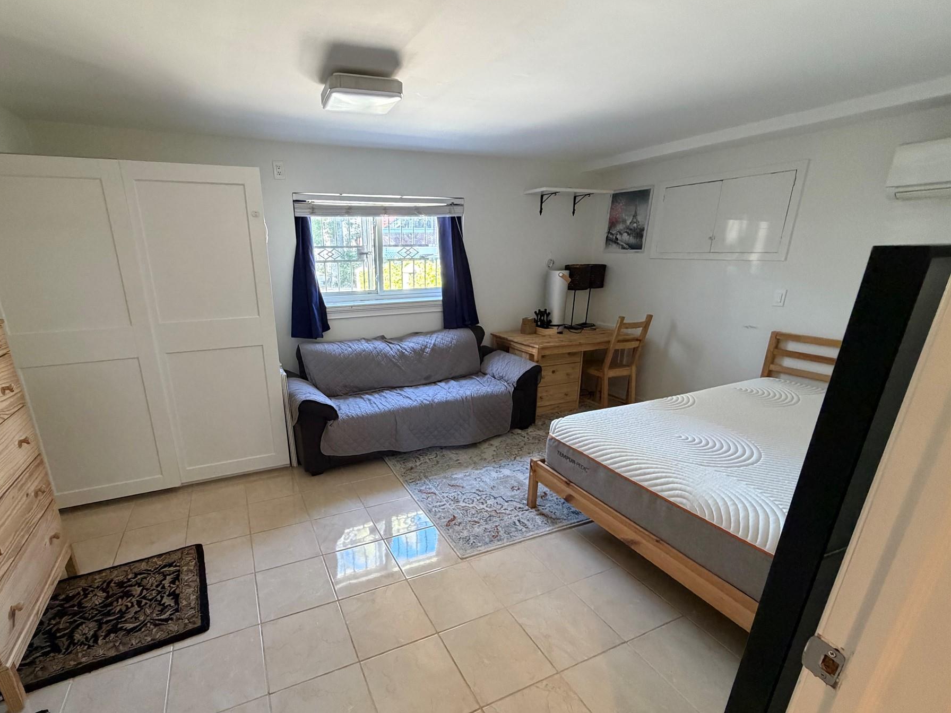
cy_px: 391
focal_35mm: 16
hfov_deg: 93.9
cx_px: 408
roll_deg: +0.8
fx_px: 440
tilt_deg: -18.3
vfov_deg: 77.9
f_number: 2.2
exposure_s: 1/60
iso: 400
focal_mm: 2.22
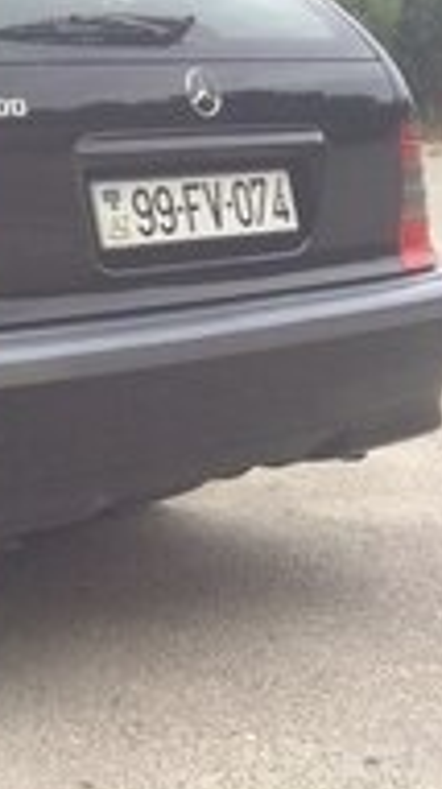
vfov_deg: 23.3
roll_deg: +2.1
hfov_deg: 13.5
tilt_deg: +8.9
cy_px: -207
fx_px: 1714
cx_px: -285
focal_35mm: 82
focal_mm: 4.15
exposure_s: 1/100
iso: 50
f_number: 2.2
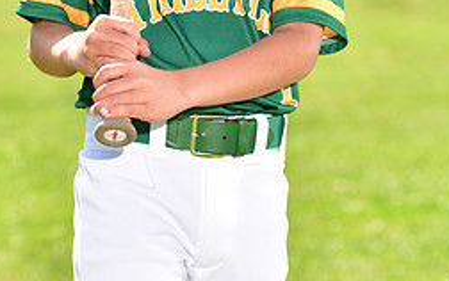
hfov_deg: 6.9
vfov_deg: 4.3
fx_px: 3736
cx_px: 220
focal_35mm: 305
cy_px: -140
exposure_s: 1/200
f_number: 5
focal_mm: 130
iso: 100
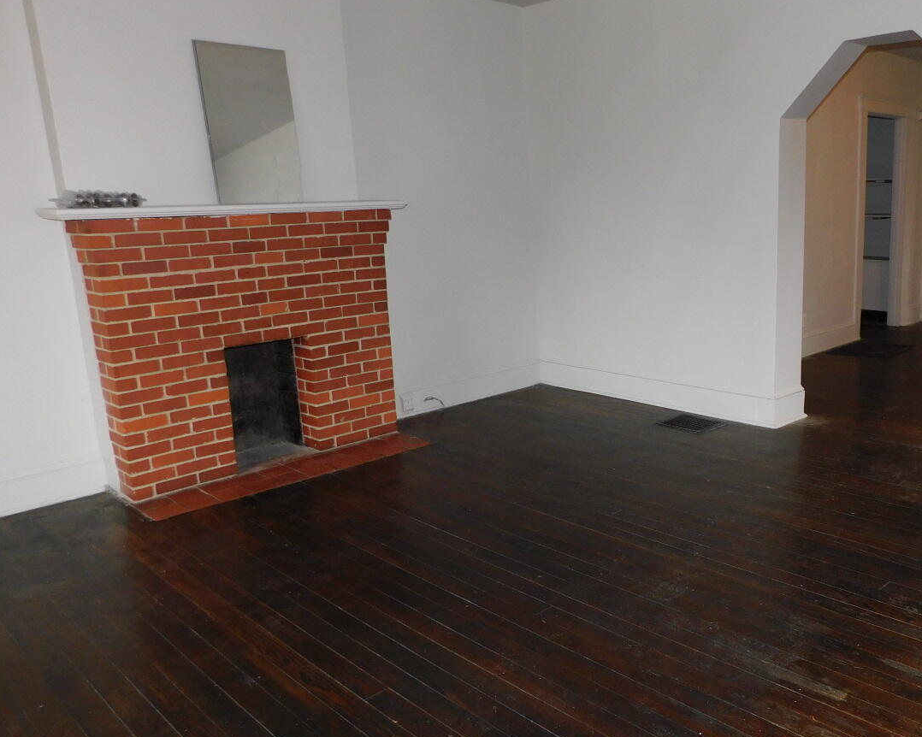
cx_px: 601
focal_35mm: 30
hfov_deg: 57.7
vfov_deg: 48.5
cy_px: 389
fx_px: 818
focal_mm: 4
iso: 200
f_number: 3
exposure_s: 1/30
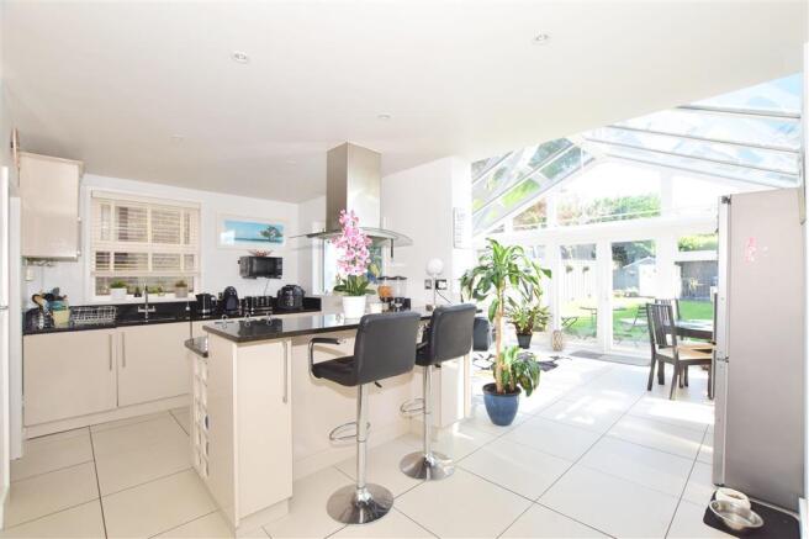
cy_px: 270
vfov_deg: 77.3
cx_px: 404
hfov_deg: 100.4
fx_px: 337
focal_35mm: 15
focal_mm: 10
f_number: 8
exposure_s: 1/160
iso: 500
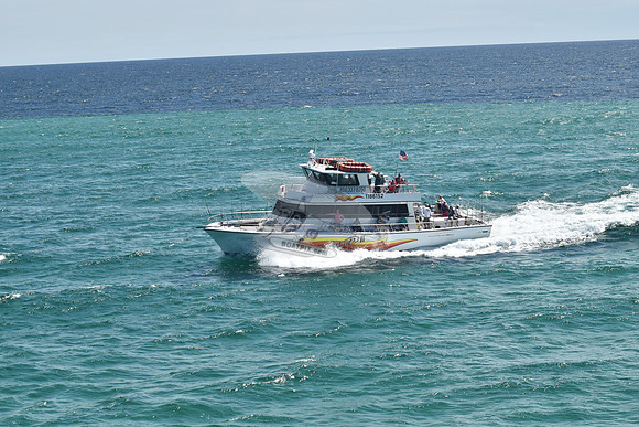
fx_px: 1864
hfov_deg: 19.5
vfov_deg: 13.0
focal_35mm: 105
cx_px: 320
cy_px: 214
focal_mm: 70
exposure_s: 1/1000
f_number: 11
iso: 400
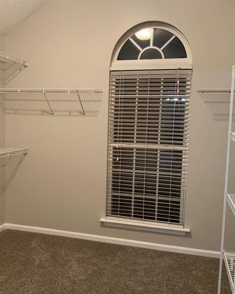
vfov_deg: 47.9
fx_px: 330
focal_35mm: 38
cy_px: 147
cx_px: 86
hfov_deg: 38.9
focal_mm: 3
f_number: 1.8
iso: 160
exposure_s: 1/60
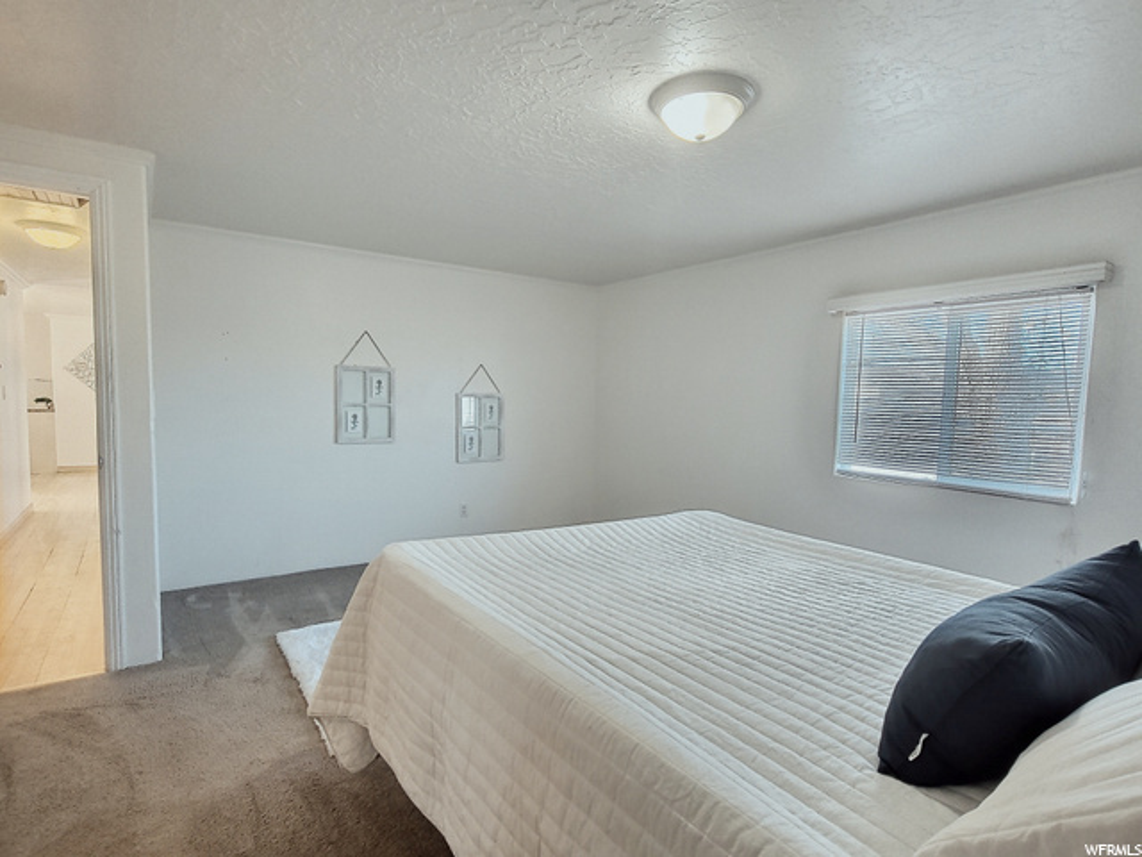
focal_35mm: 13
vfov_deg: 89.9
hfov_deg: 106.2
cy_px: 428
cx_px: 571
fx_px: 429
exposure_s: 1/2
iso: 800
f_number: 2.2
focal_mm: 2.2
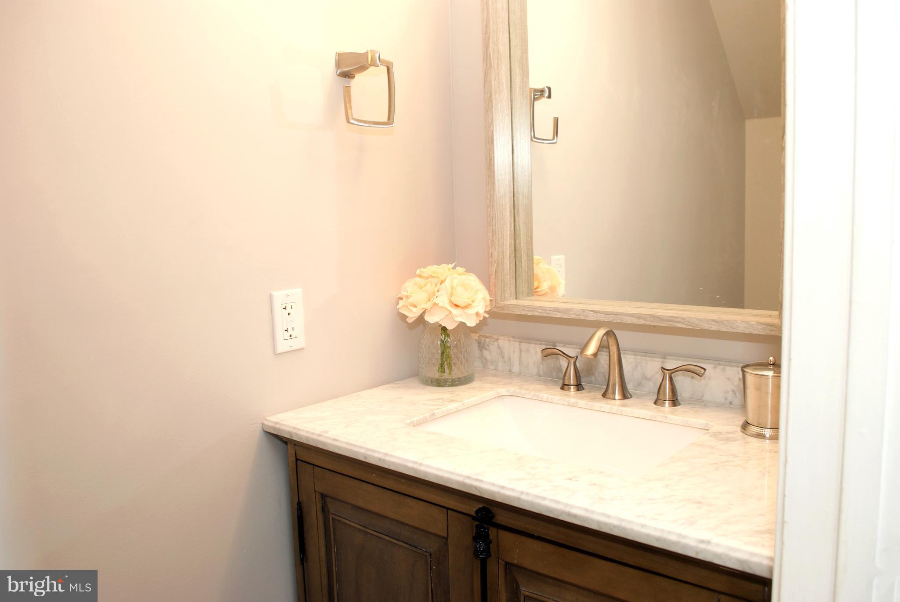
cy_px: 301
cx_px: 450
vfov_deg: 48.0
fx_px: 676
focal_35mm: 27
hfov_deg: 67.3
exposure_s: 1/10
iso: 400
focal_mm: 18
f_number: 5.6
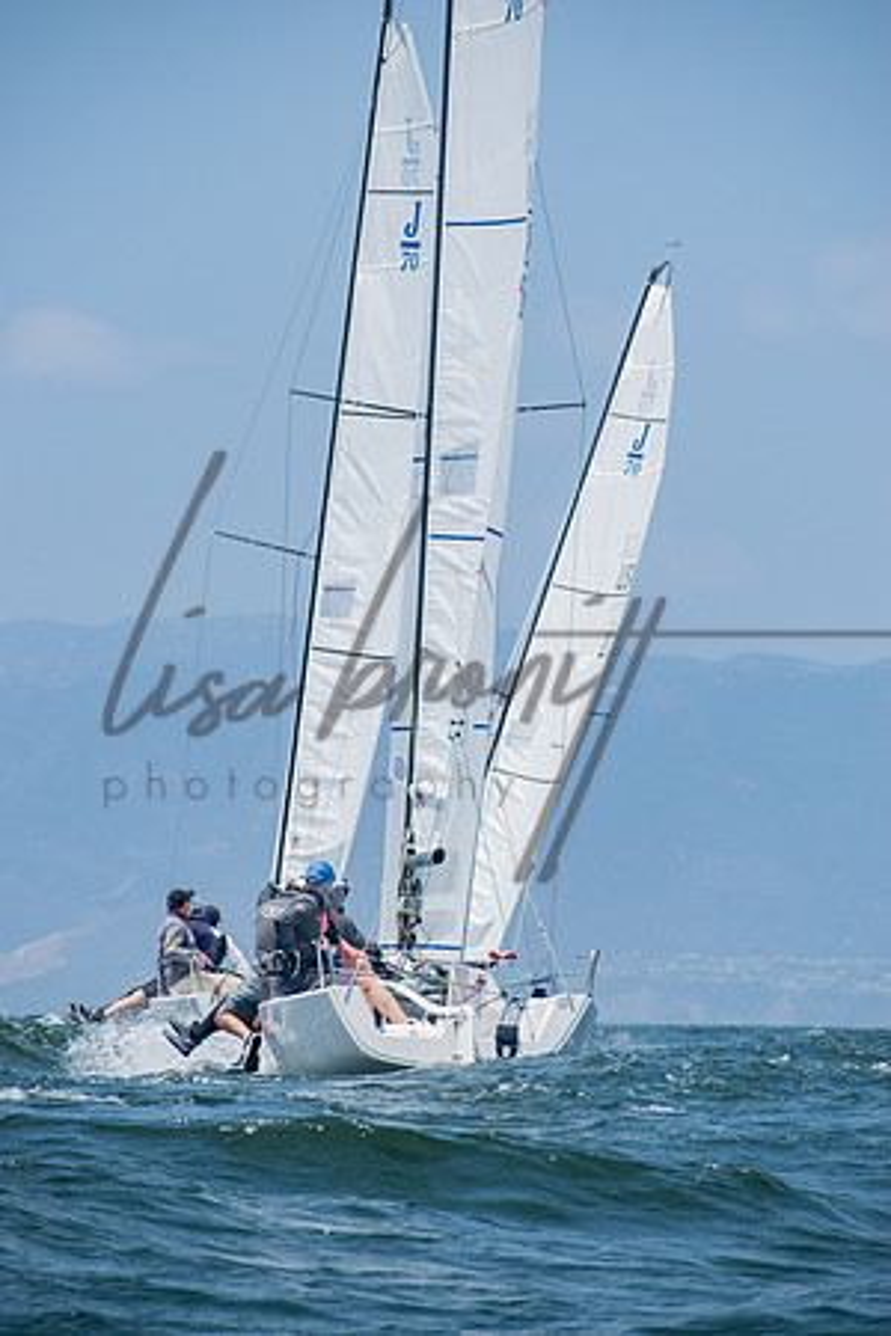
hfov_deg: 5.4
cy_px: 668
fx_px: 9466
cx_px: 446
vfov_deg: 8.1
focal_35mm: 255
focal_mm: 170
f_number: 8
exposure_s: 1/1250
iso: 400
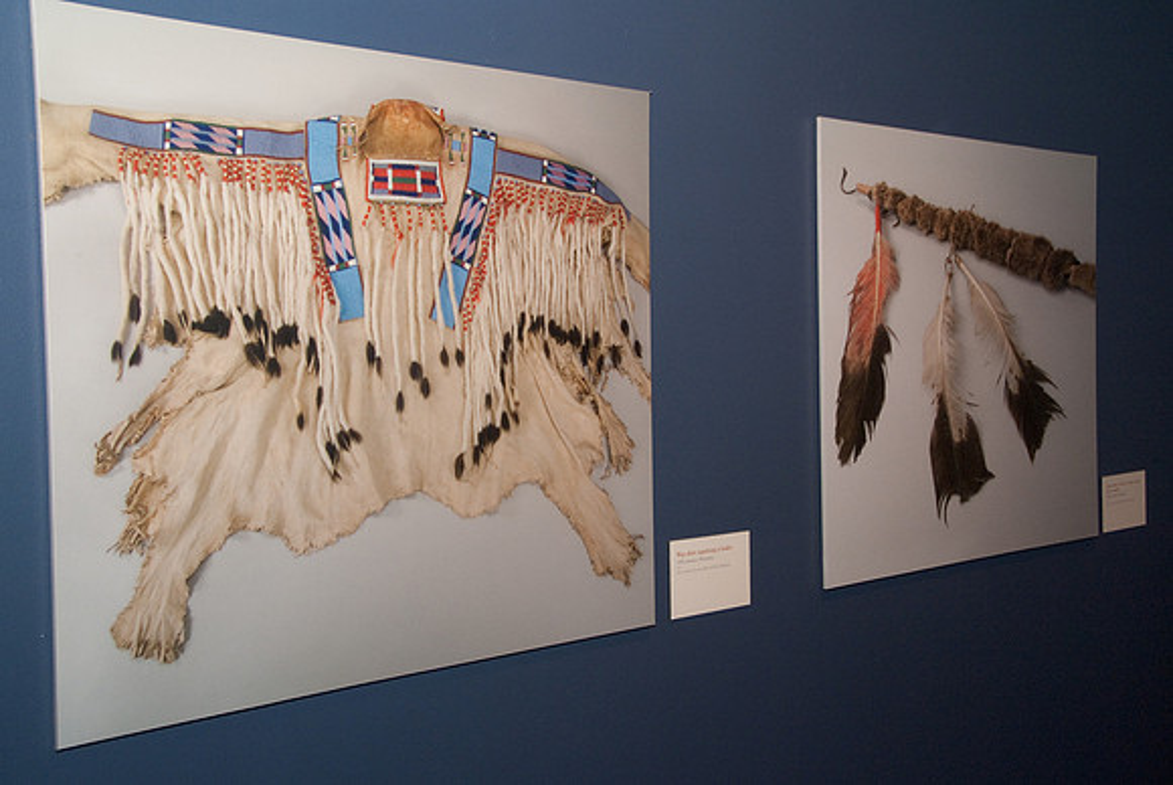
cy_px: 392
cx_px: 586
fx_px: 1435
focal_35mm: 44
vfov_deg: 30.6
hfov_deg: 44.5
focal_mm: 29
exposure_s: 1/20
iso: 800
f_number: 9.5
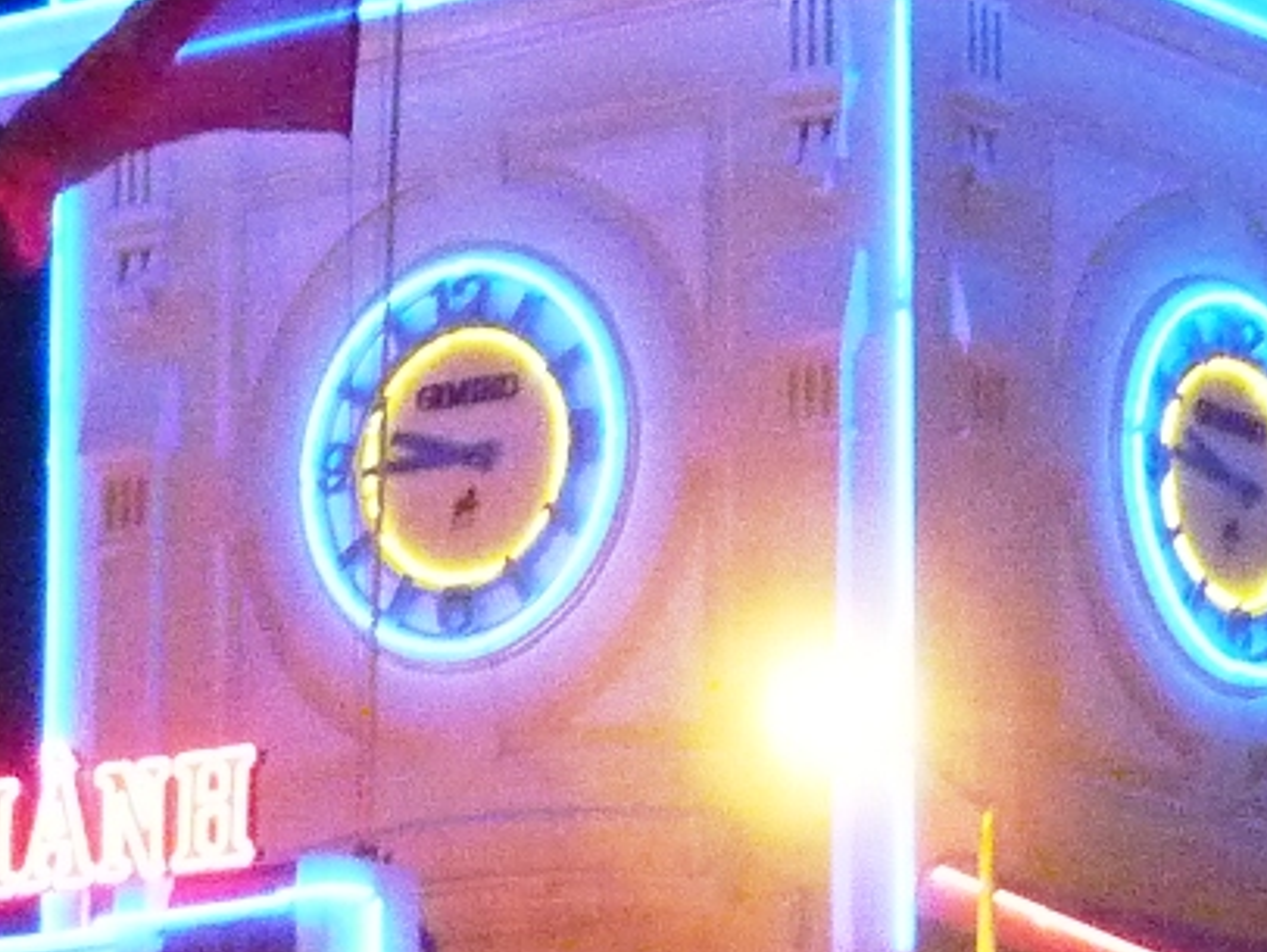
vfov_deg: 7.4
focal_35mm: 202
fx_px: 7398
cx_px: 1198
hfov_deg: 9.7
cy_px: 765
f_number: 3.1
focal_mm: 7.4
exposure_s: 1/25
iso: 800
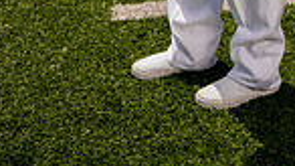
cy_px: -255
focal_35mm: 116
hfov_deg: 18.2
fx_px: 907
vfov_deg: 9.2
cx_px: 261
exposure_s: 1/250
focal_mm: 36
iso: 50
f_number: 7.1
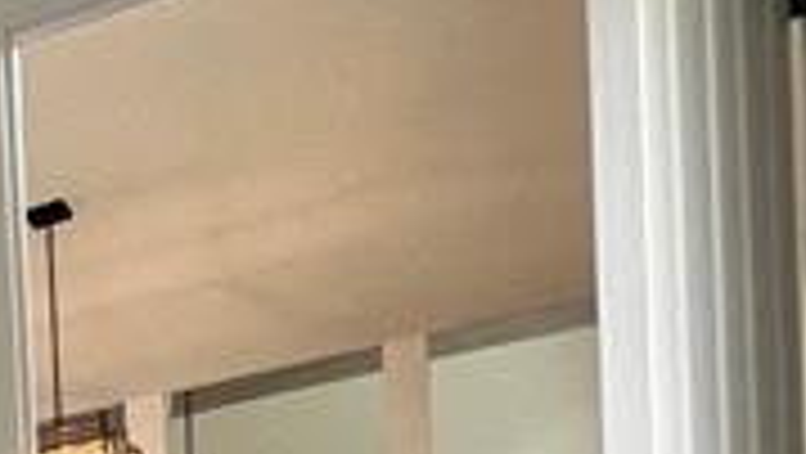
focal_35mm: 81
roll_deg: +5.1
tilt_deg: -3.9
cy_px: 1065
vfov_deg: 12.2
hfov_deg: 14.0
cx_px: -1256
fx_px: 1732
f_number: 1.8
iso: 80
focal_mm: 1.57
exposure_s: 1/120
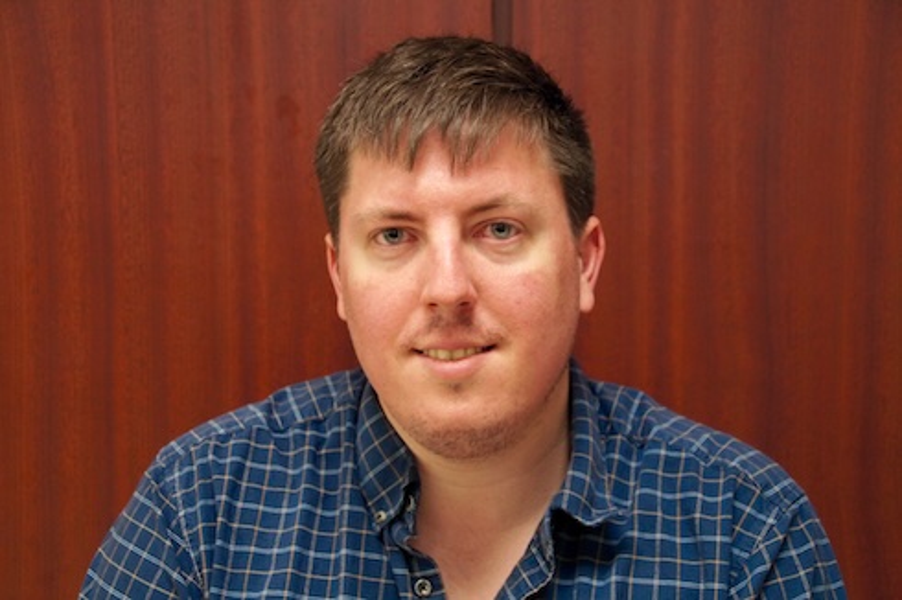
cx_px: 451
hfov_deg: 33.4
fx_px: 1502
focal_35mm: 60
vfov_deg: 22.6
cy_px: 300
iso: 800
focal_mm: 40
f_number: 4.5
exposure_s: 1/30
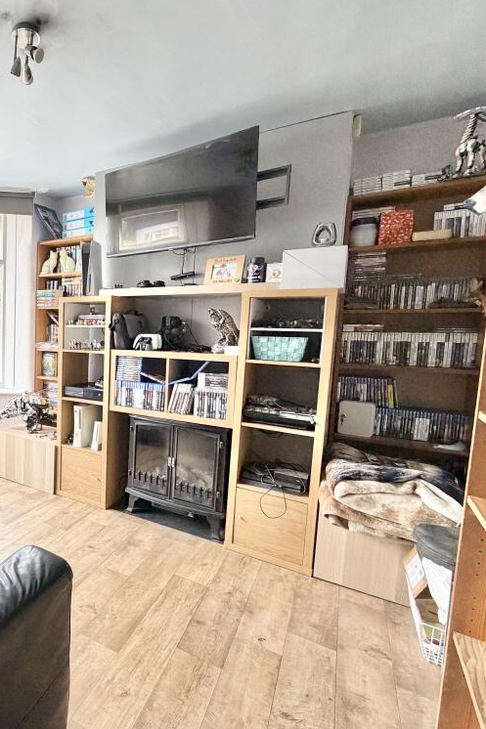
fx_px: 405
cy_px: 362
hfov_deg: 52.3
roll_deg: -2.6
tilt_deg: -4.9
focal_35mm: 20
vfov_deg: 84.0
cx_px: 26
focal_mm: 2.22
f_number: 2.2
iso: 320
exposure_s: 1/103
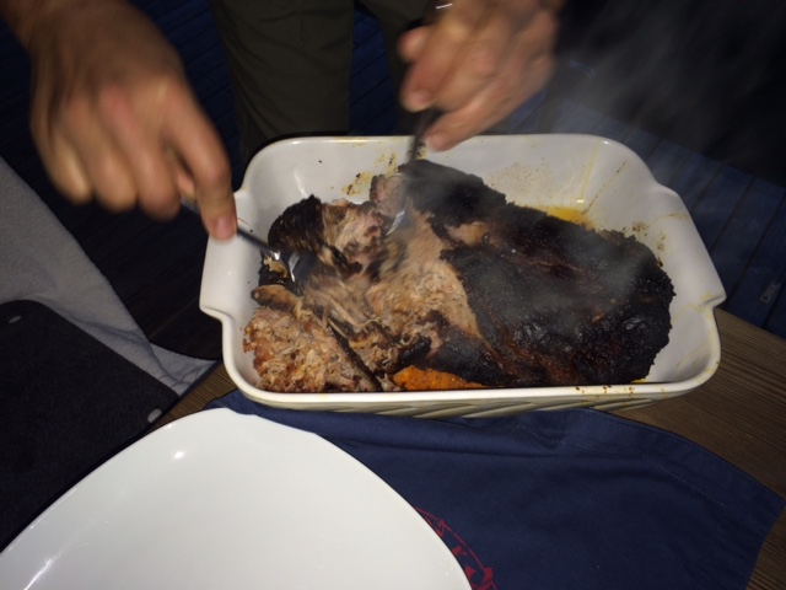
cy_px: 295
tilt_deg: -52.1
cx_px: 393
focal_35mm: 29
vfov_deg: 48.2
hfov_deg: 61.7
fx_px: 658
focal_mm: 4.15
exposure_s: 1/24
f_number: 2.2
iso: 32
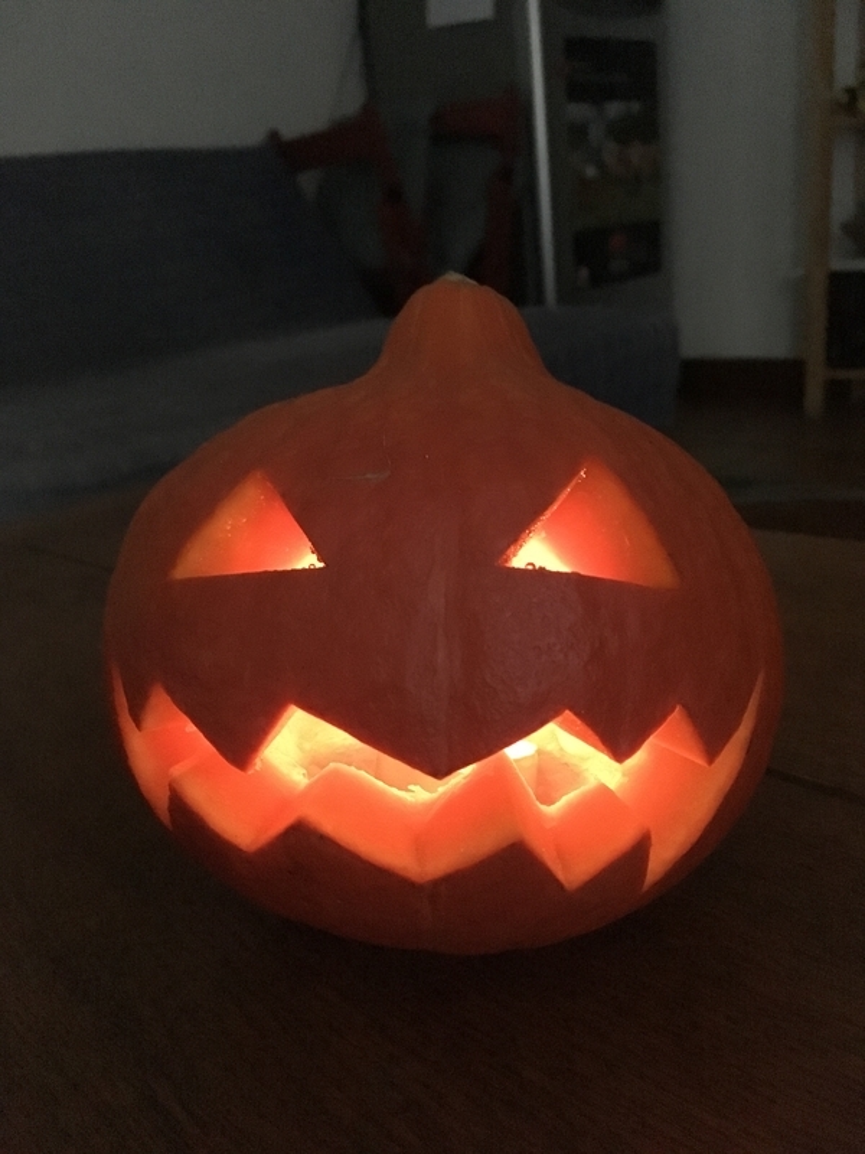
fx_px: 966
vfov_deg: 61.7
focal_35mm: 29
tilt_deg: -18.9
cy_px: 577
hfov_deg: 48.2
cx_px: 432
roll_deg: +5.9
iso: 2000
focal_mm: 4.15
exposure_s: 1/17
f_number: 2.2
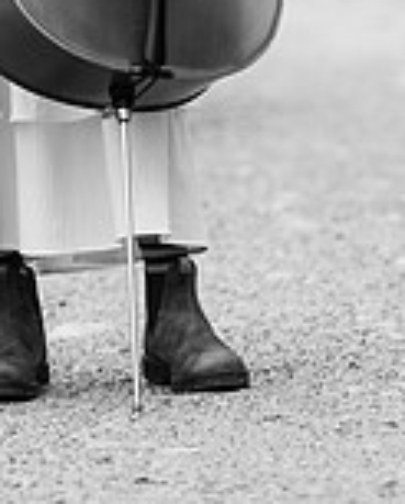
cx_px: 342
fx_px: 7215
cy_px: -173
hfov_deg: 3.2
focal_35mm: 483
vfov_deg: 4.0
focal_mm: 121
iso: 250
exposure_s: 1/500
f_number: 2.8
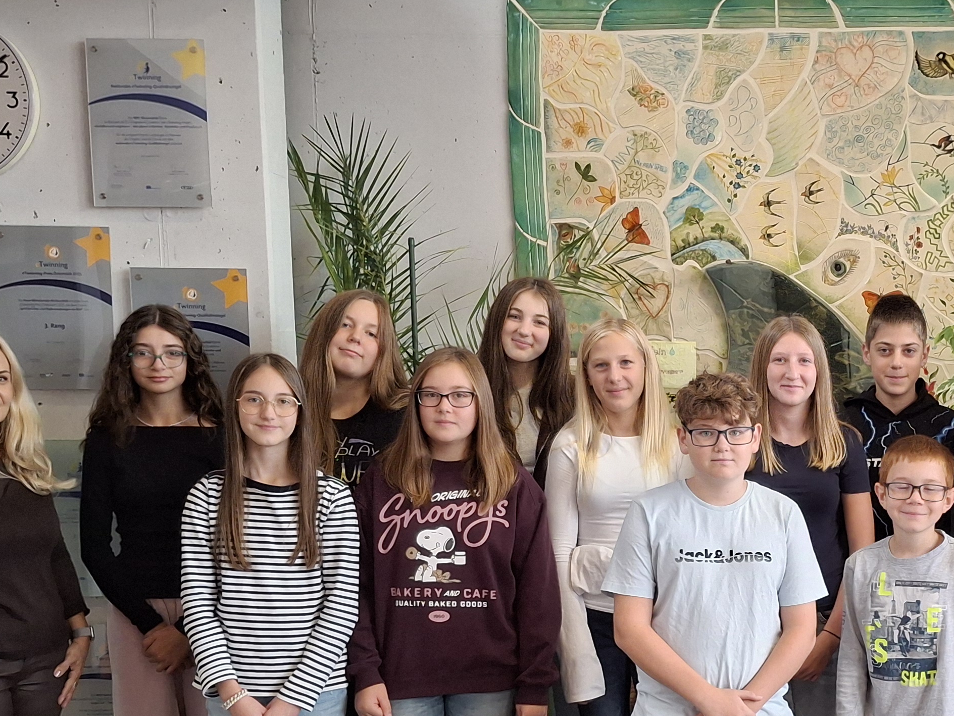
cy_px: 557
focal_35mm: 54
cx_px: 798
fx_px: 1488
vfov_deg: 26.6
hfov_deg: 34.2
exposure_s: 1/100
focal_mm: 4.69
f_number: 1.8
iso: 200
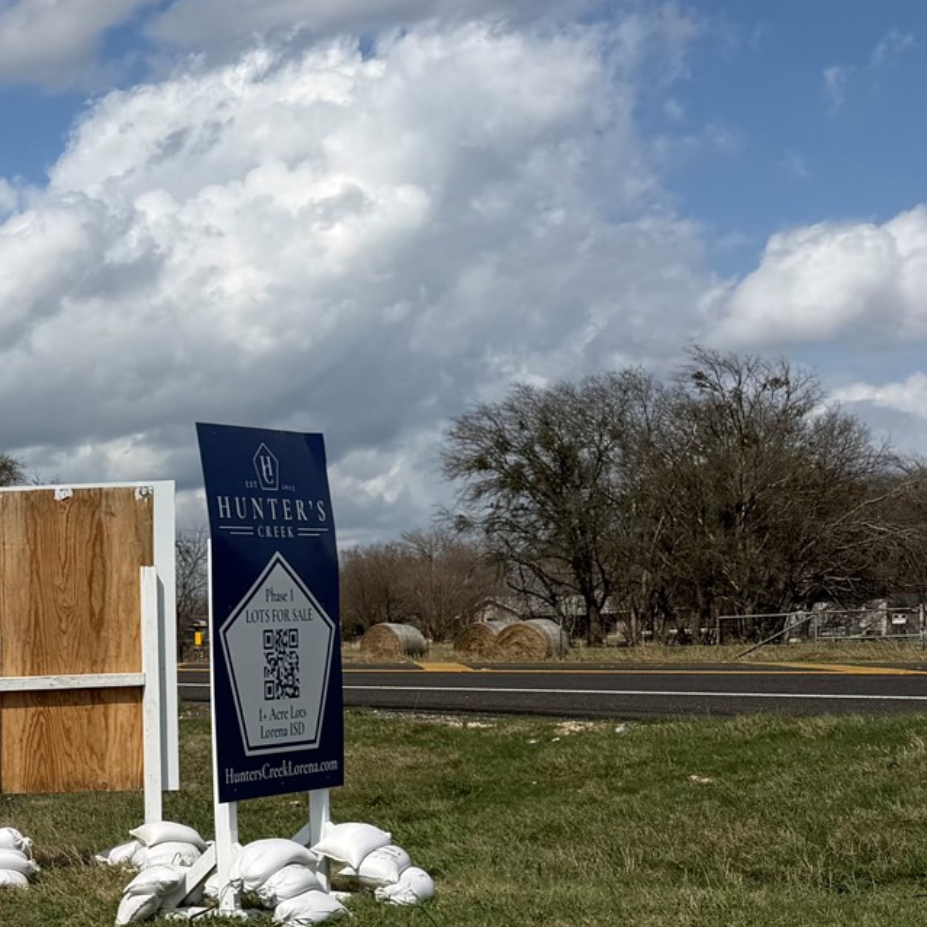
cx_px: -457
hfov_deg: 21.4
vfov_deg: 25.0
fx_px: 2060
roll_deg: +0.1
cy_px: 736
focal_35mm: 68
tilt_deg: -0.4
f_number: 1.78
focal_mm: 6.76
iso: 80
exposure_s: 1/10309
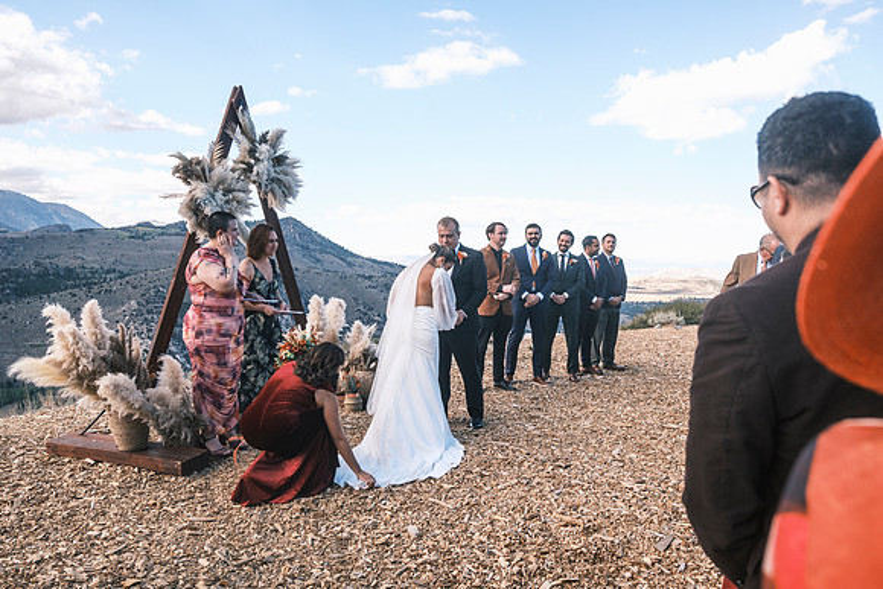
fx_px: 662
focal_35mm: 27
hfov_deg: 67.4
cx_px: 442
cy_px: 294
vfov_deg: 48.0
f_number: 2.8
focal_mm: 18
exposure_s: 1/1700
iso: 400
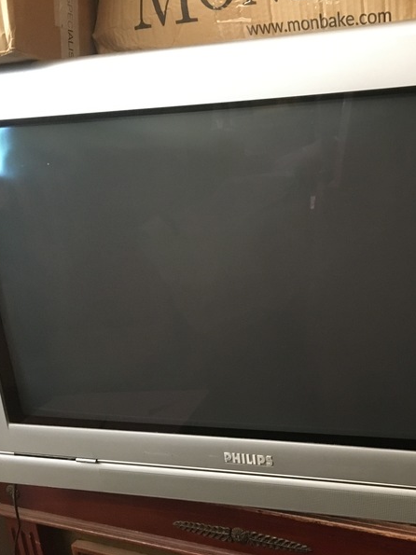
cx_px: 322
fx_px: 625
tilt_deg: -16.1
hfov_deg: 35.8
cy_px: 277
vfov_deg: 47.9
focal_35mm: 39
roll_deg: +5.0
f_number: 2.2
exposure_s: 1/17
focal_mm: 4.15
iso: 250
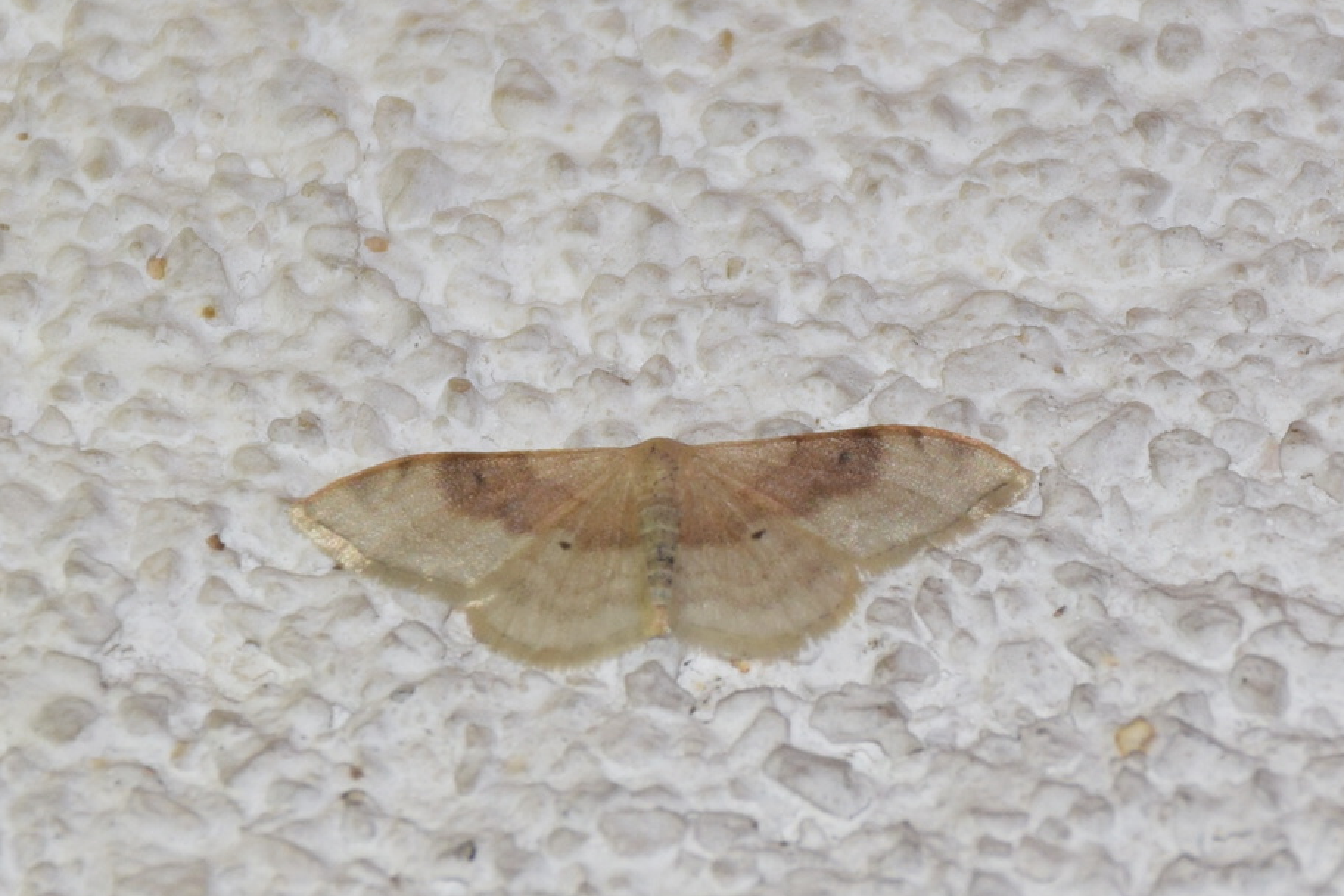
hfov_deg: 9.3
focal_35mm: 221
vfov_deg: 6.2
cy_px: 466
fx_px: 8250
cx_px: 648
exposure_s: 1/60
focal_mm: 140
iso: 320
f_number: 6.3
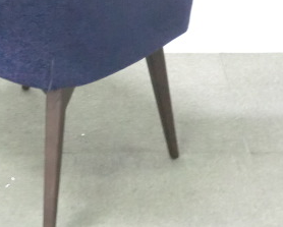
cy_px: 27
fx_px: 847
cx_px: 56
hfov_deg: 18.8
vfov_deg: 15.1
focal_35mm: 101
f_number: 4.3
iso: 800
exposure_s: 1/10
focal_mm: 8.2
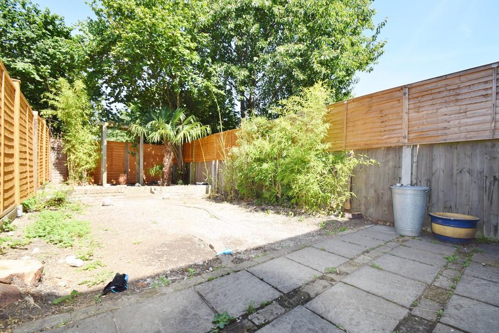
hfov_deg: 100.4
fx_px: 208
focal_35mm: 15
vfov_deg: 77.3
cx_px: 250
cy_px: 166
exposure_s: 1/200
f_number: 6.3
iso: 100
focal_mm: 10
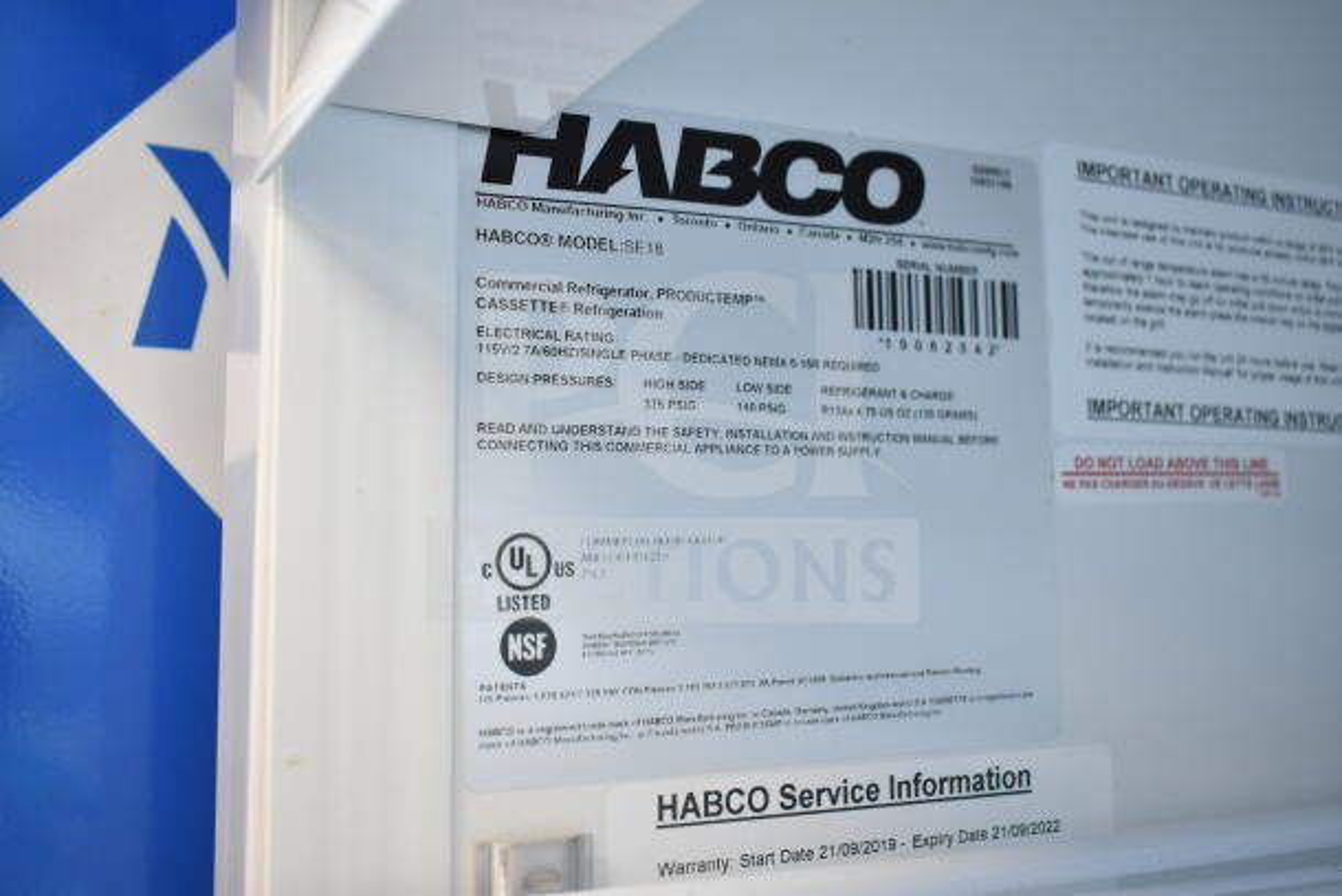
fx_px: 1454
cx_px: 671
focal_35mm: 39
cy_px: 448
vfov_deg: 34.2
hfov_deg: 49.5
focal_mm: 26
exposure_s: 1/80
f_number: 4.5
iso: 1600
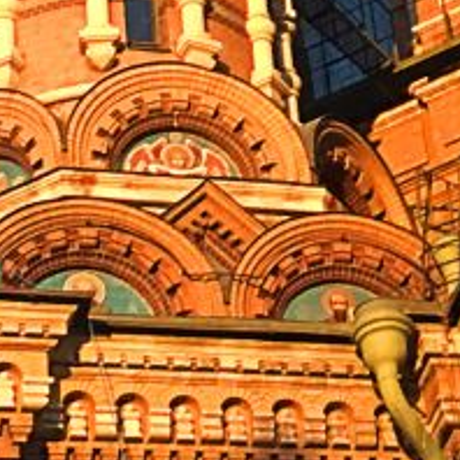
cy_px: -128
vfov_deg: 8.3
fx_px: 3112
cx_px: 764
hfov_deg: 8.2
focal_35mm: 207
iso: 64
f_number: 2.2
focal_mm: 4.15
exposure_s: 1/33
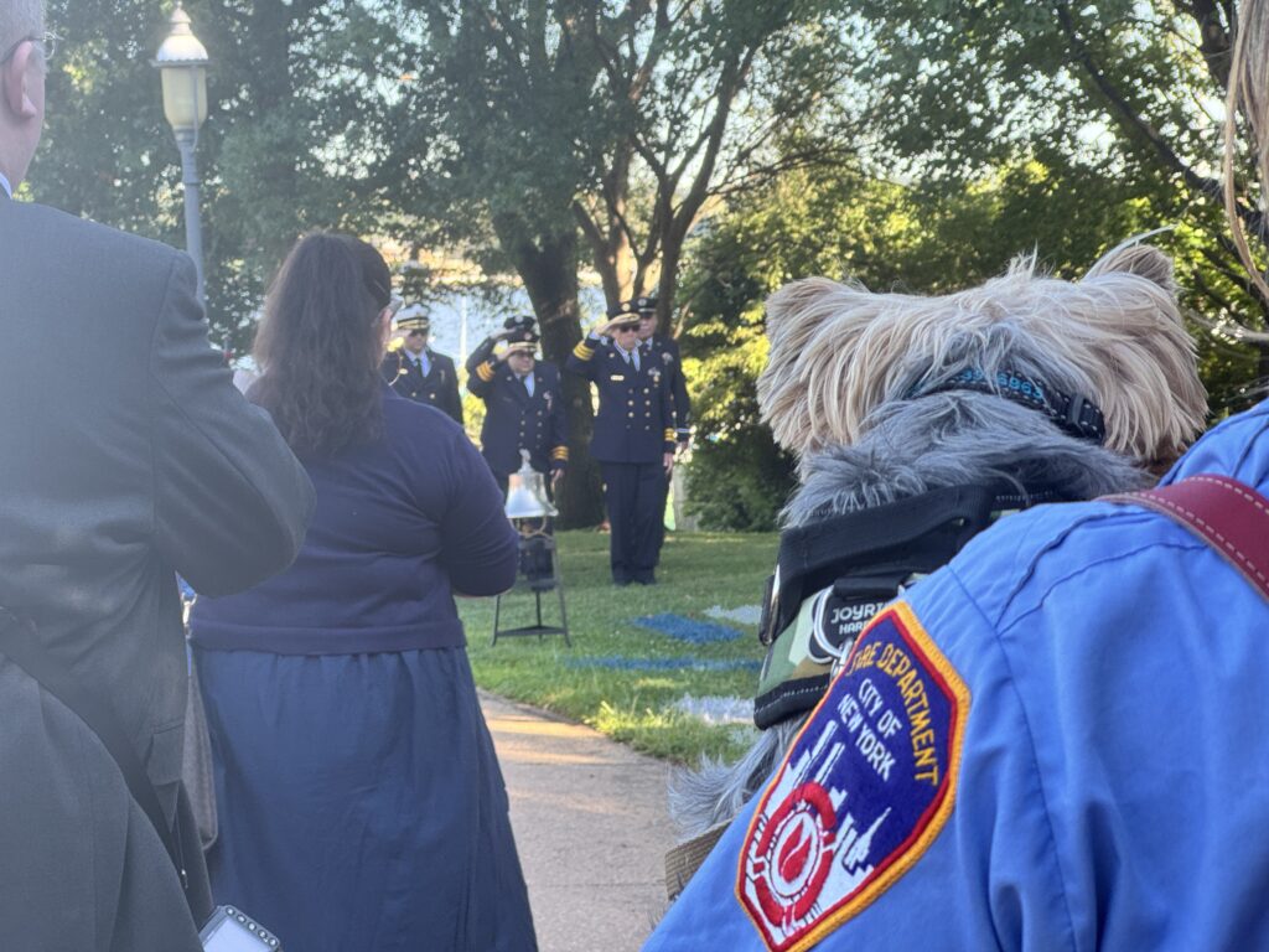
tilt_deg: -5.7
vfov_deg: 19.1
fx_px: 2823
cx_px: 634
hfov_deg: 25.3
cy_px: 476
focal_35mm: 77
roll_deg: +0.1
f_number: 2.8
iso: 40
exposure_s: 1/99
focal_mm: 9
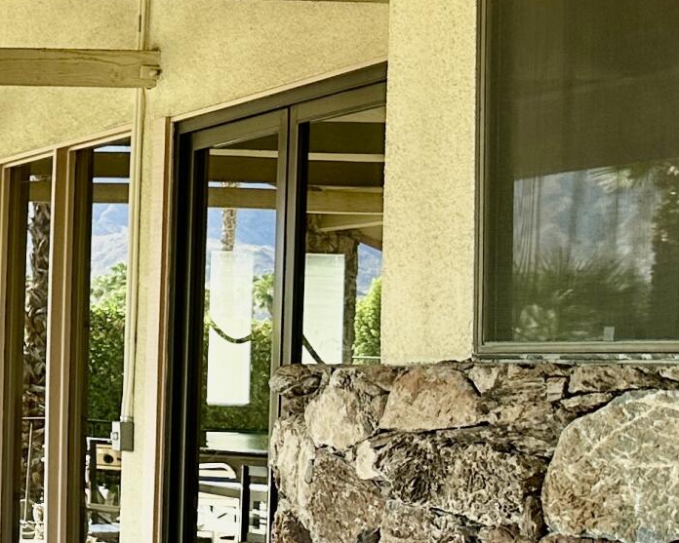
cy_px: 341
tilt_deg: +0.4
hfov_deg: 15.1
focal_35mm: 101
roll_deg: -1.7
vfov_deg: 15.2
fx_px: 2030
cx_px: -708
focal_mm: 6.86
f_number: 1.78
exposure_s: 1/280
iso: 80
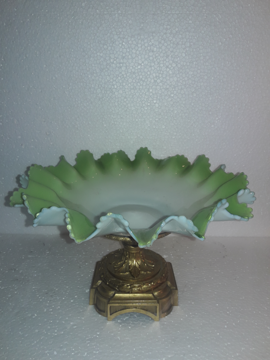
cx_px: 135
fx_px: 291
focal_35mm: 28
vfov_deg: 63.4
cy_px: 180
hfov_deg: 49.7
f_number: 1.9
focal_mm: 3.7
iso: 40
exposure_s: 1/120
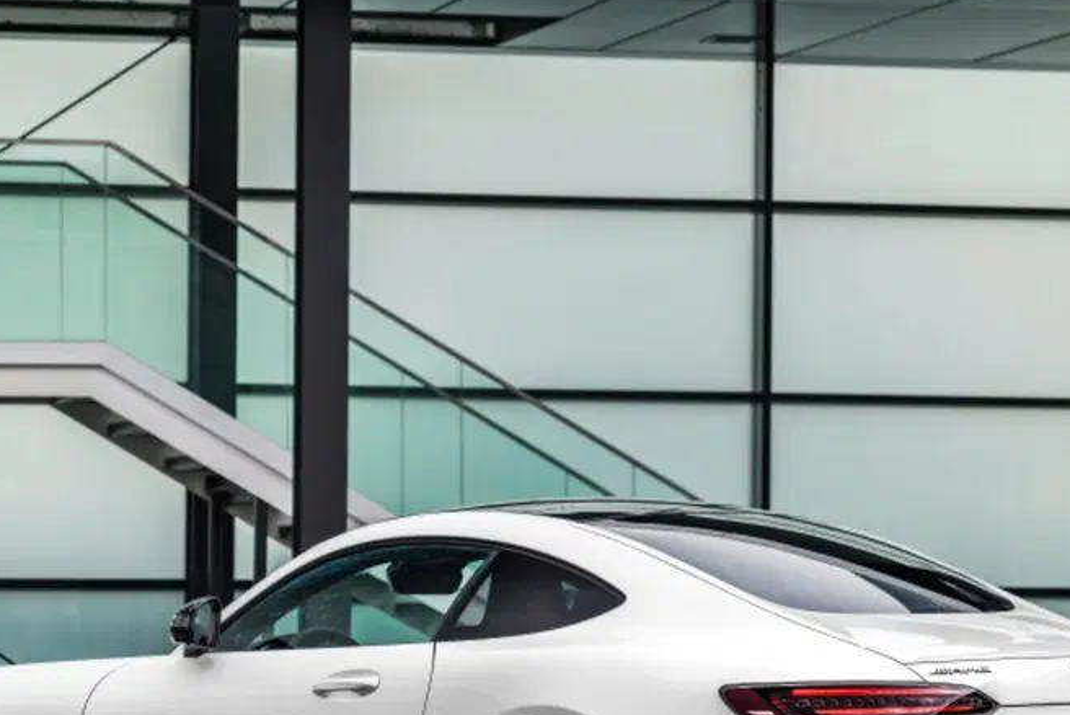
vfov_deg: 7.2
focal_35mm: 192
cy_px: 488
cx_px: 396
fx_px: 5709
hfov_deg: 10.7
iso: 100
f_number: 5.6
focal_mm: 105
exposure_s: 1/80
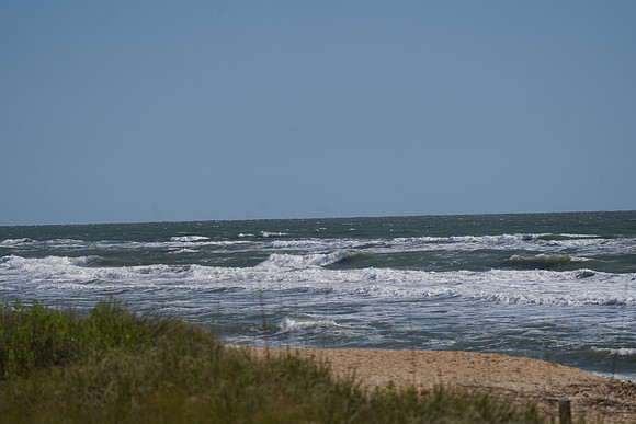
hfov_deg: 10.3
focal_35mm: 200
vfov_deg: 6.9
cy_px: 212
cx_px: 318
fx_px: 3534
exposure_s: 1/2000
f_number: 5.6
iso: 160
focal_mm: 200
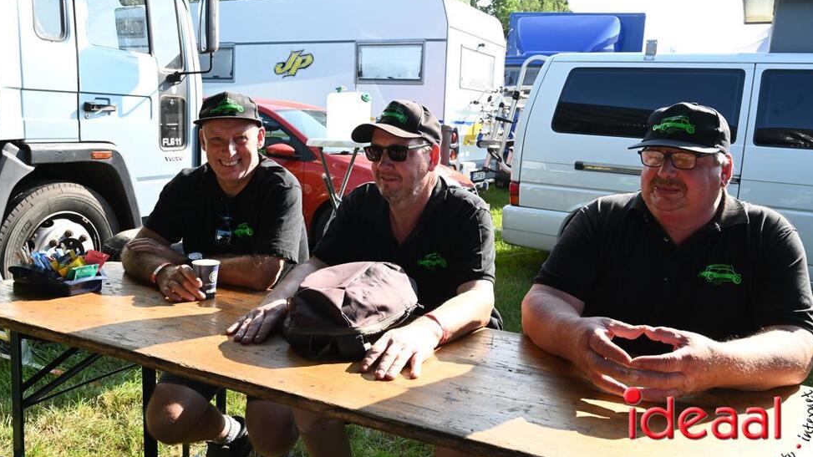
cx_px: 409
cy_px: 205
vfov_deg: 36.6
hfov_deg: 61.0
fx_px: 690
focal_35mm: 32
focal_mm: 30
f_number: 9
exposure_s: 1/250
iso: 640
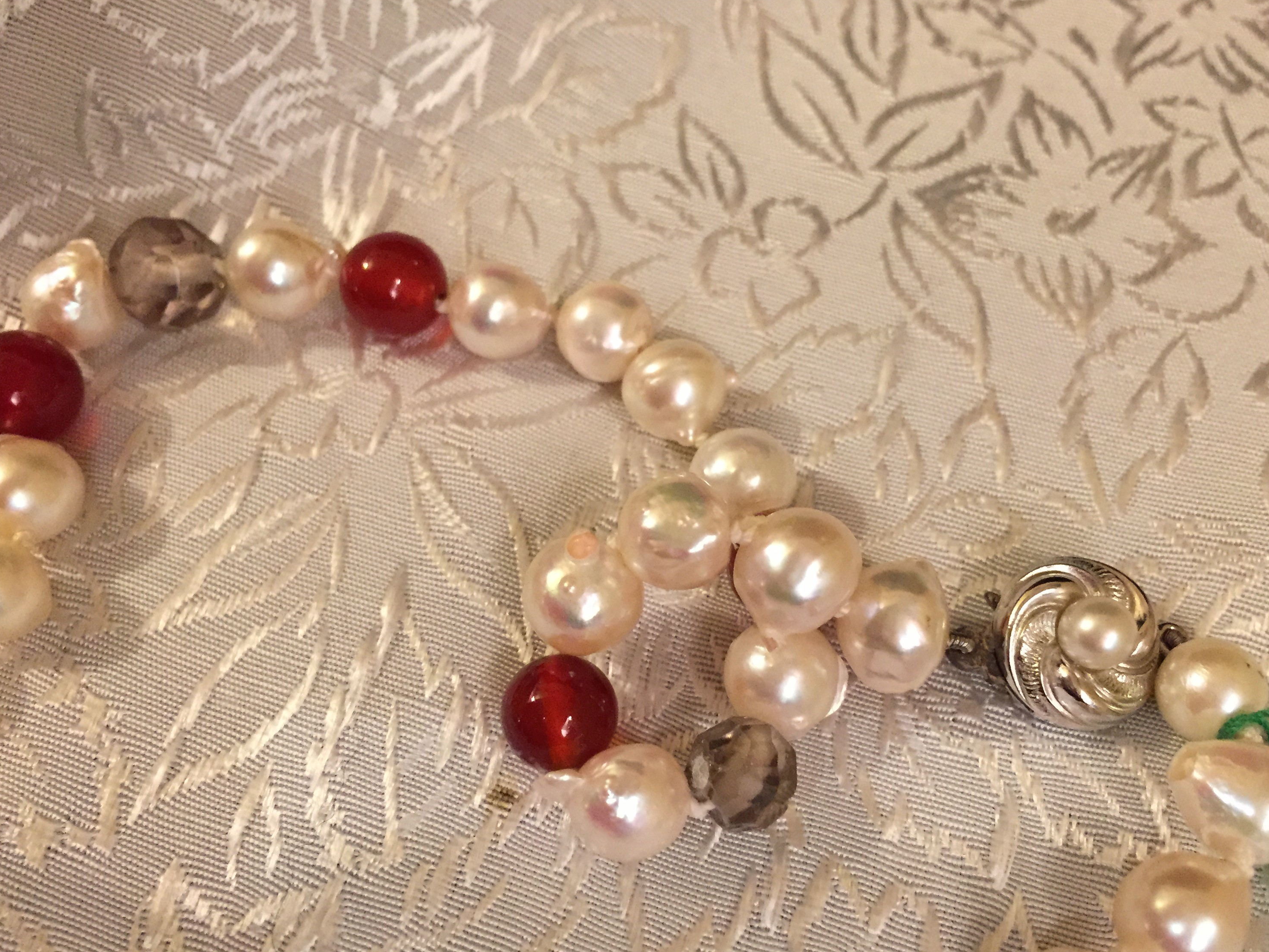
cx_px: 688
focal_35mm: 32
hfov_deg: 56.7
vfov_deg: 44.2
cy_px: 485
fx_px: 1173
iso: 250
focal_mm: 4.15
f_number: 2.2
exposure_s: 1/20
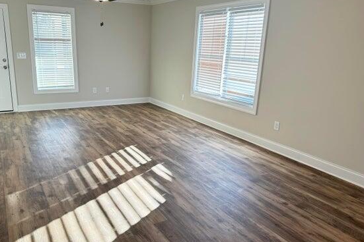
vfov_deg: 44.9
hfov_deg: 63.3
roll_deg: -1.6
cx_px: 153
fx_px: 293
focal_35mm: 29
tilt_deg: -16.9
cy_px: 123
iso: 80
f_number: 1.78
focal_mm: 6.76
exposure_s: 1/128
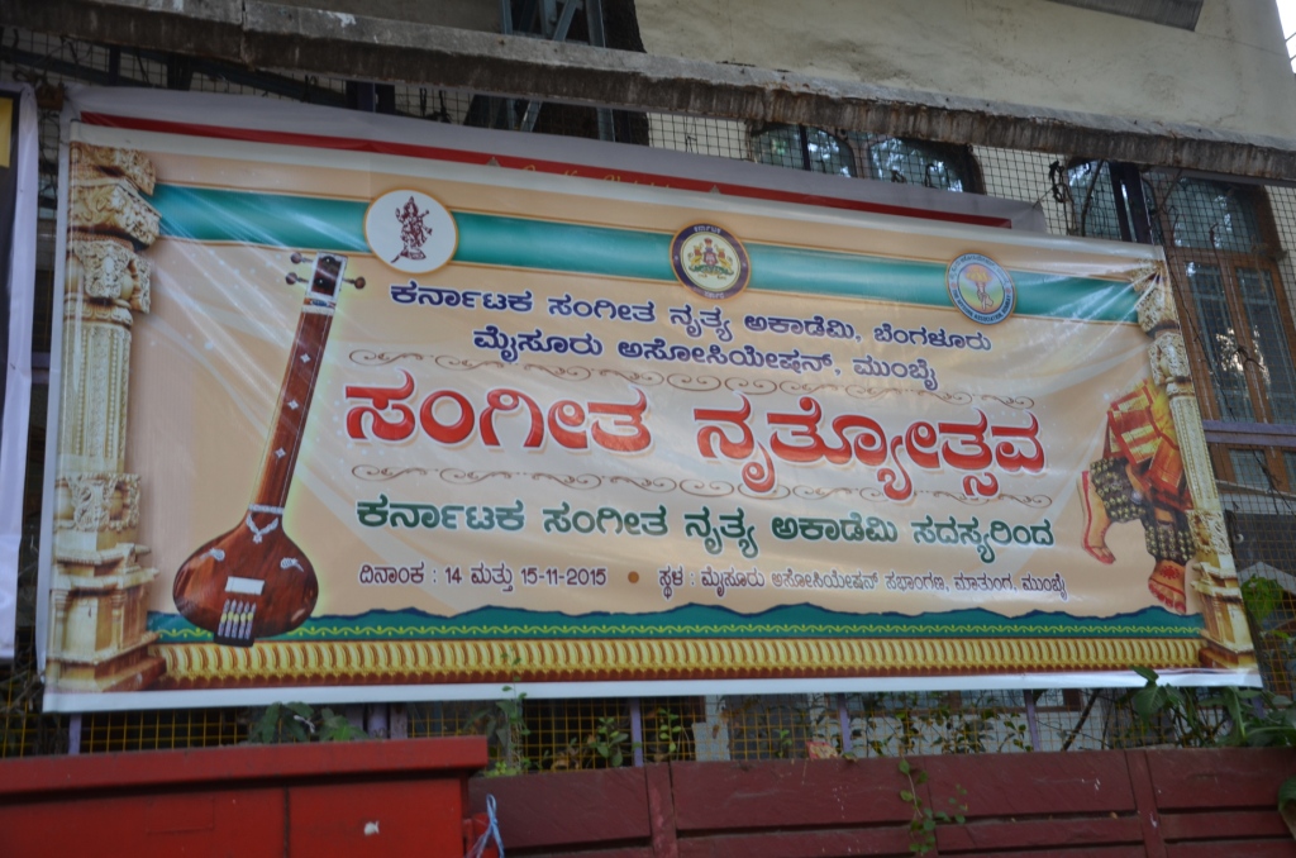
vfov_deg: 34.1
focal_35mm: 39
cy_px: 429
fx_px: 1401
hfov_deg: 49.6
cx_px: 648
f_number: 4
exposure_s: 1/20
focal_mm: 26
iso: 250
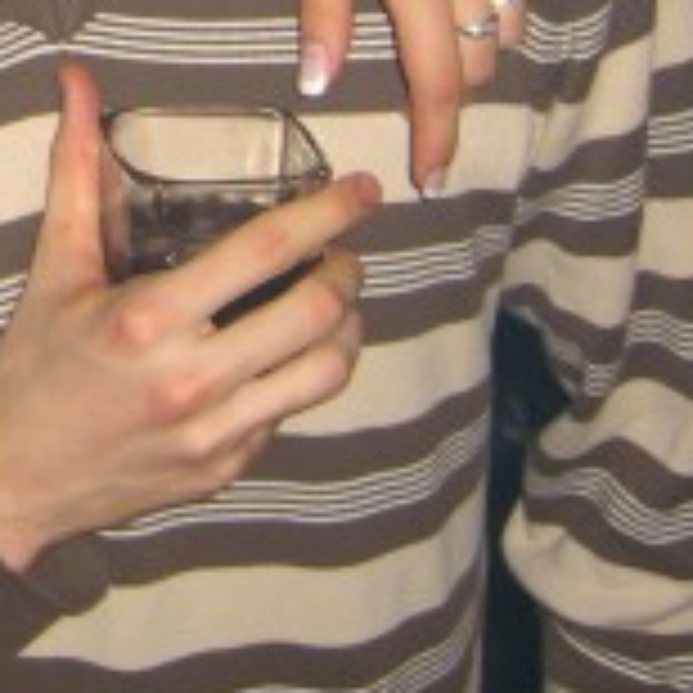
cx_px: -216
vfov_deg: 12.7
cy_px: -306
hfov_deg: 12.9
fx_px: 2967
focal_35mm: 131
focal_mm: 7.9
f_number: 2.8
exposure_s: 1/60
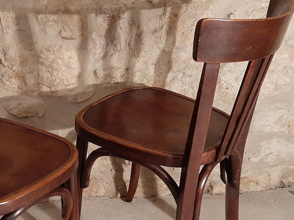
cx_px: 56
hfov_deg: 35.0
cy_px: 176
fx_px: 450
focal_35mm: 53
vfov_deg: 27.0
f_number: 1.7
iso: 200
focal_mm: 3.93
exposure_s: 1/25
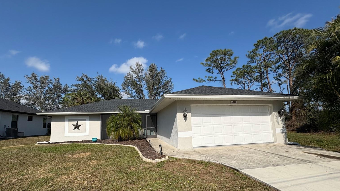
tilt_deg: +7.9
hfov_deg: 99.3
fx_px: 144
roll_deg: +2.0
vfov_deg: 66.8
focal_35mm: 16
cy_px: 108
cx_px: 162
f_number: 2.2
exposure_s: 1/3717
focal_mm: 2.22
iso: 50
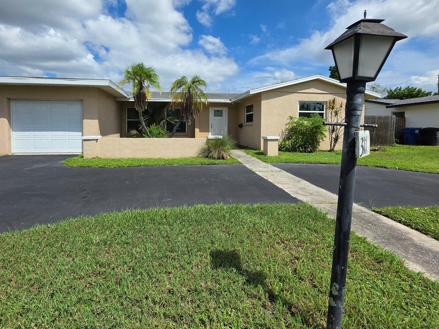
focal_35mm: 16
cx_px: 197
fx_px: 203
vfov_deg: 77.3
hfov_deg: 94.2
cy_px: 134
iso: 32
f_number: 1.9
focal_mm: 2.2
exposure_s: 1/3001
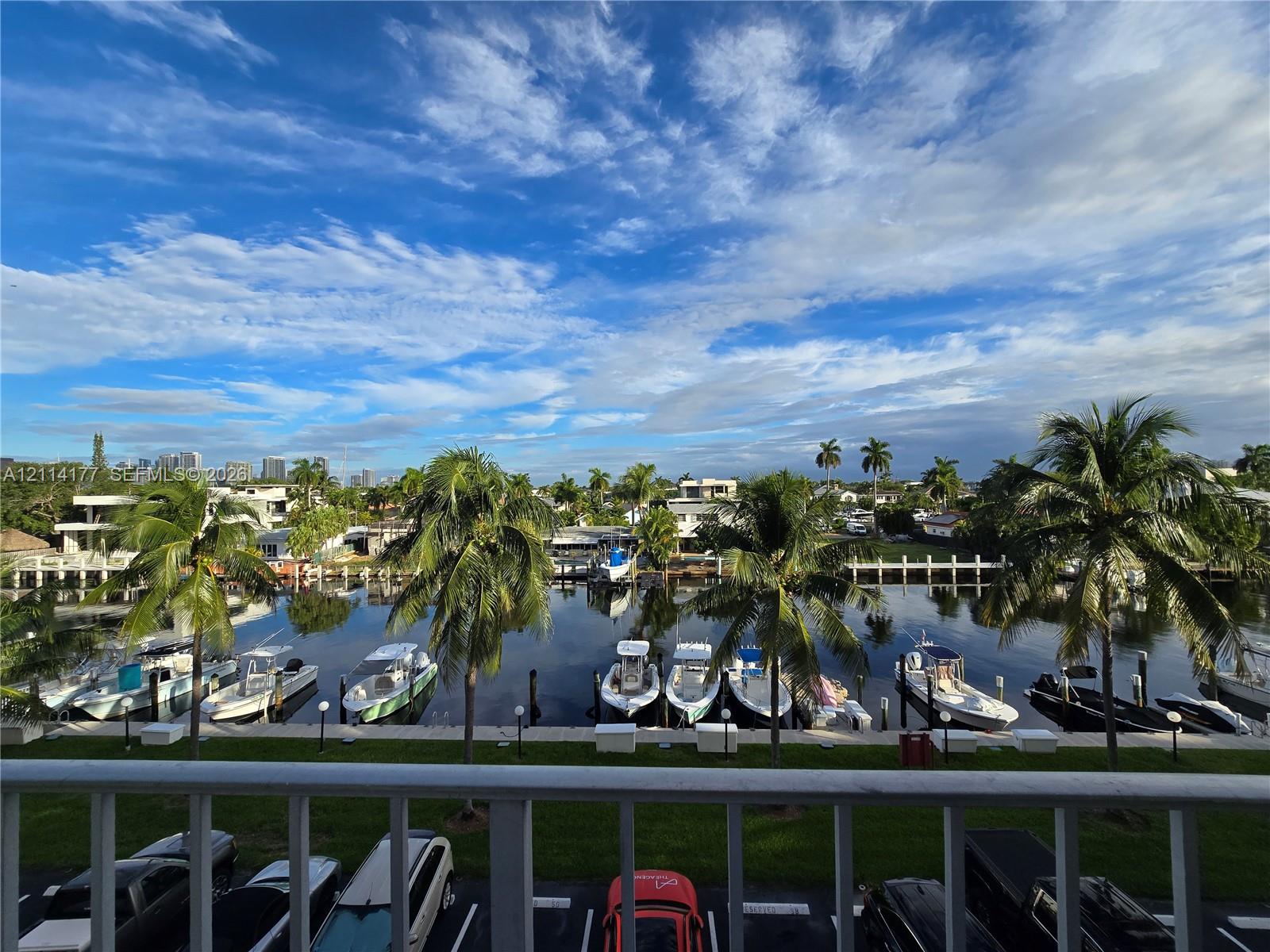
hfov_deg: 106.2
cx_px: 635
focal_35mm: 13
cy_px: 476
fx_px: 477
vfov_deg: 89.9
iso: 50
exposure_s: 1/1930
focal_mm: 2.2
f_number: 2.2
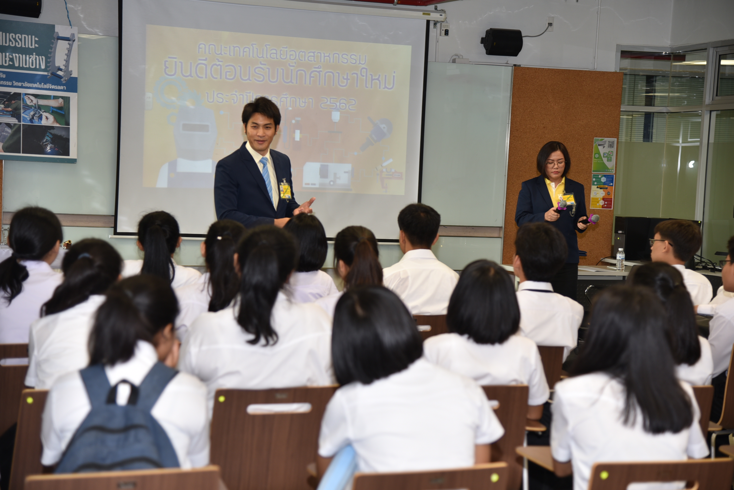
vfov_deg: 19.5
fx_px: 1428
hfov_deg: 28.8
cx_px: 367
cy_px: 245
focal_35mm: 70
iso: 140
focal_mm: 70
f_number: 4
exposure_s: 1/30
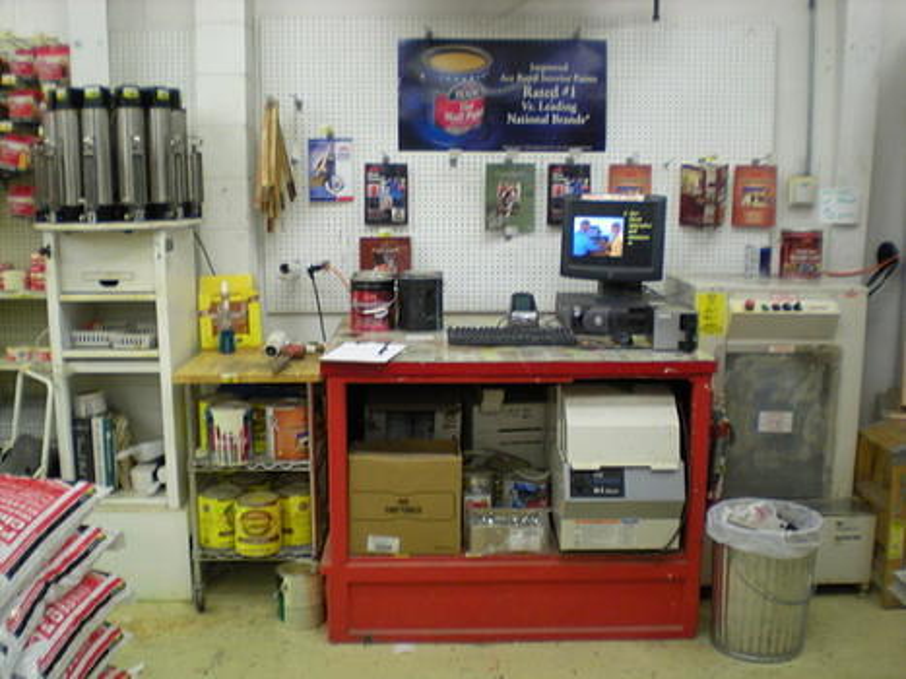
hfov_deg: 49.0
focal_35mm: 38
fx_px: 994
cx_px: 453
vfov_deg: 37.7
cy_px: 340
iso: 200
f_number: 3.1
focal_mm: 6.3
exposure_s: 1/33.5
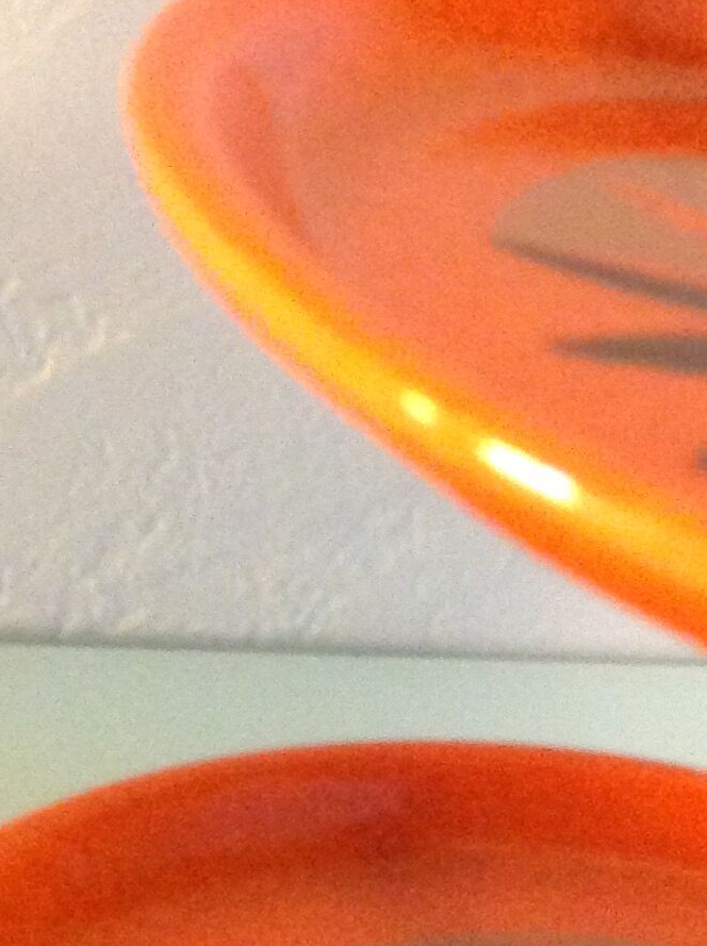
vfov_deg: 19.0
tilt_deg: -28.1
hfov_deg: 14.3
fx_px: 2785
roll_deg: -16.8
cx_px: 691
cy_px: 831
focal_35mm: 102
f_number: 2.4
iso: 500
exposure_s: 1/17
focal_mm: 4.28
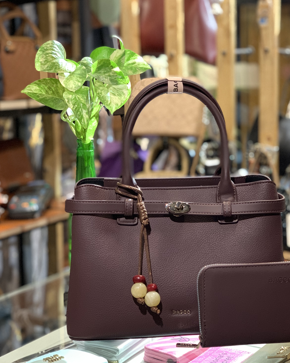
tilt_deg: -7.0
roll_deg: +0.5
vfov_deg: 27.1
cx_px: 185
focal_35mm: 70
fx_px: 751
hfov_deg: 21.8
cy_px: 169
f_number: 2.4
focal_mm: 6
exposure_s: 1/50
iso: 400
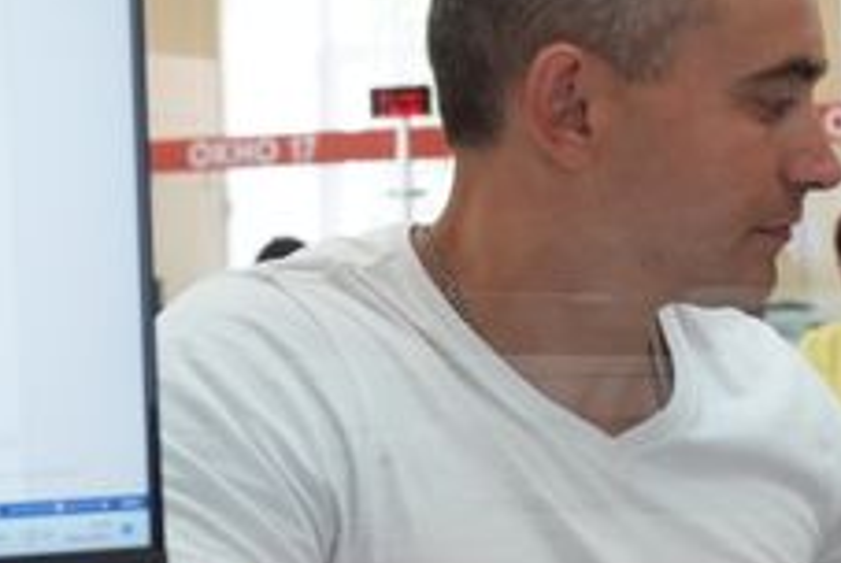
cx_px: 1250
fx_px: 2877
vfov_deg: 11.2
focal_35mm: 123
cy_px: 300
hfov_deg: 15.4
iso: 2500
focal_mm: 40
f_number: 5.6
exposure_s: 1/200
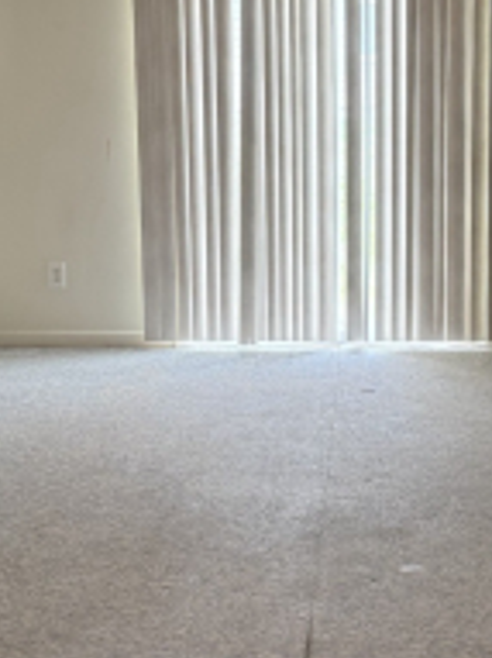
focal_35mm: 84
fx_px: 1594
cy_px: 319
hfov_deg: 17.5
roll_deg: -1.2
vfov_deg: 23.3
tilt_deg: -13.0
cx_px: 313
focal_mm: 6.76
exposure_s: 1/120
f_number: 1.78
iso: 200
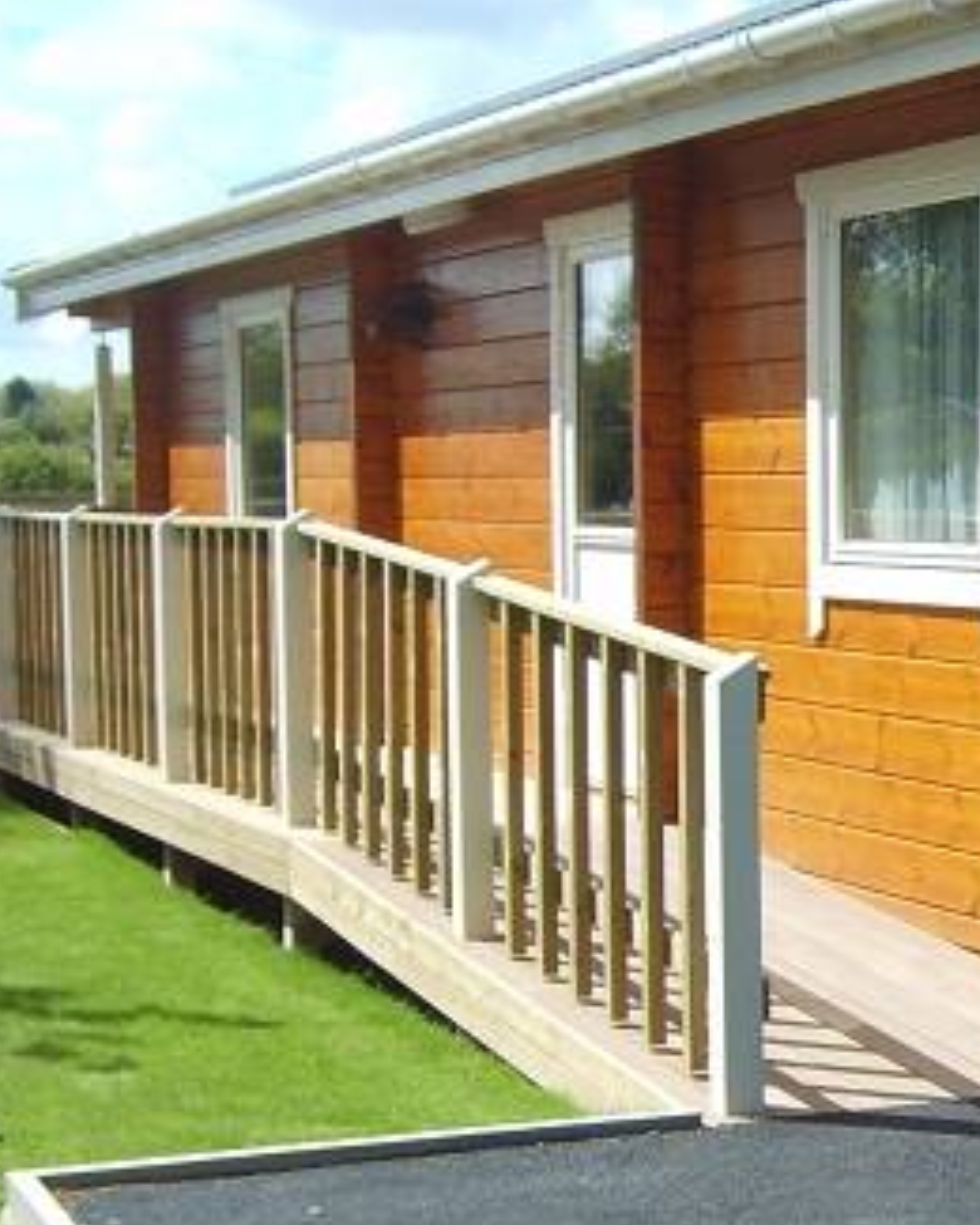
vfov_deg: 22.7
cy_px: 795
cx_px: 1206
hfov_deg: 17.4
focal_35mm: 84
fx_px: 3045
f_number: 2.8
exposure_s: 1/750
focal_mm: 5.8
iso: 50
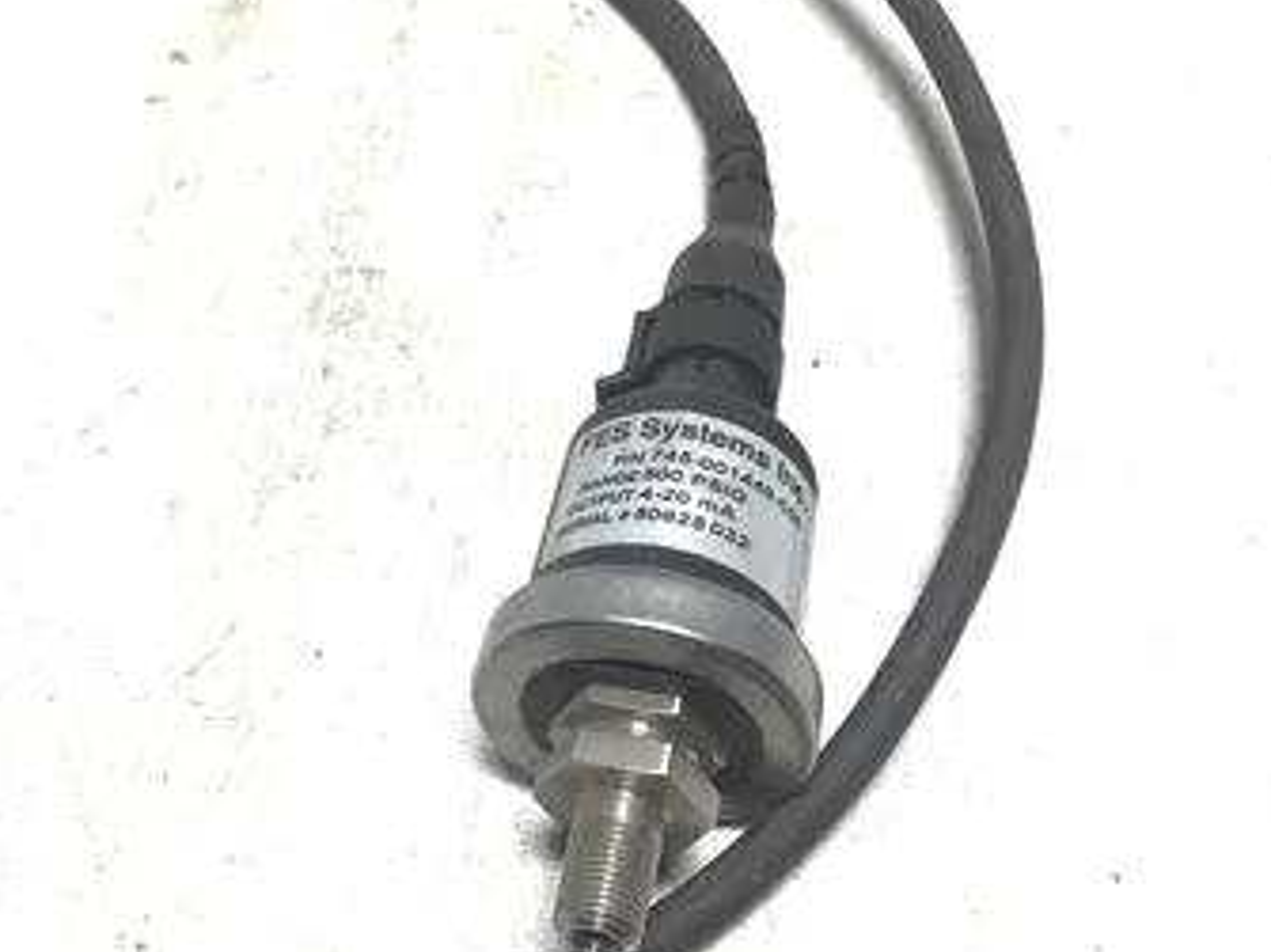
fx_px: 1358
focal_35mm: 37
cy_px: 482
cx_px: 569
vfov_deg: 38.6
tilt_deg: -55.3
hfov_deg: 50.1
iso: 40
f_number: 2.4
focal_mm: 3.3
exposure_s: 1/120
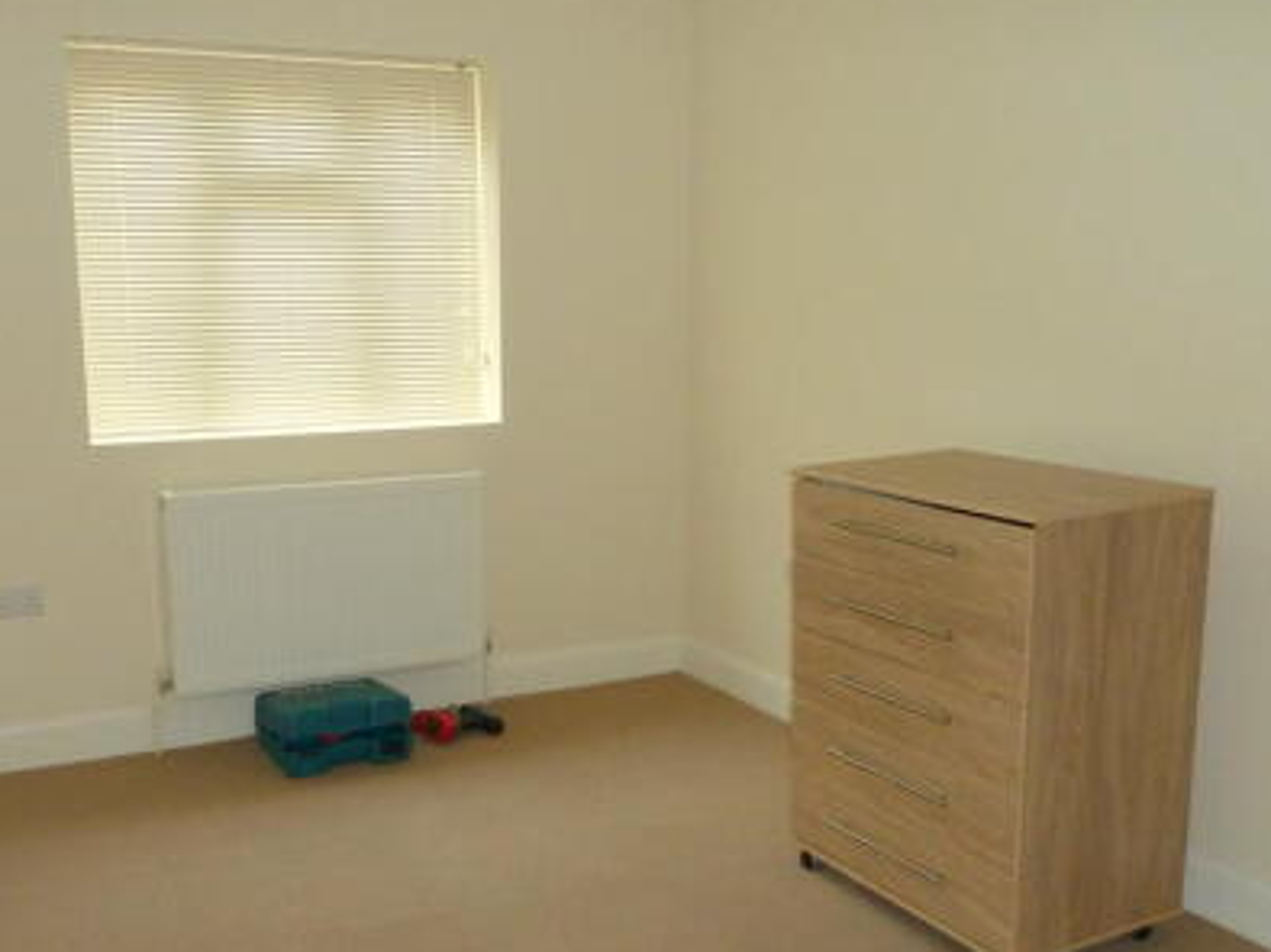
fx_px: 1358
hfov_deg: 50.1
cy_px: 579
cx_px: 576
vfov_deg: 38.4
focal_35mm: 37
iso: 200
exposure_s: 1/30
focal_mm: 4.1
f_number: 3.3
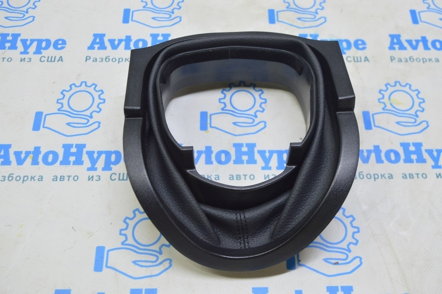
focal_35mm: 39
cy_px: 147
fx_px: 478
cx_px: 221
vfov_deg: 34.2
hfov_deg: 49.6
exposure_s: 1/20
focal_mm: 26
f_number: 5.6
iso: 400
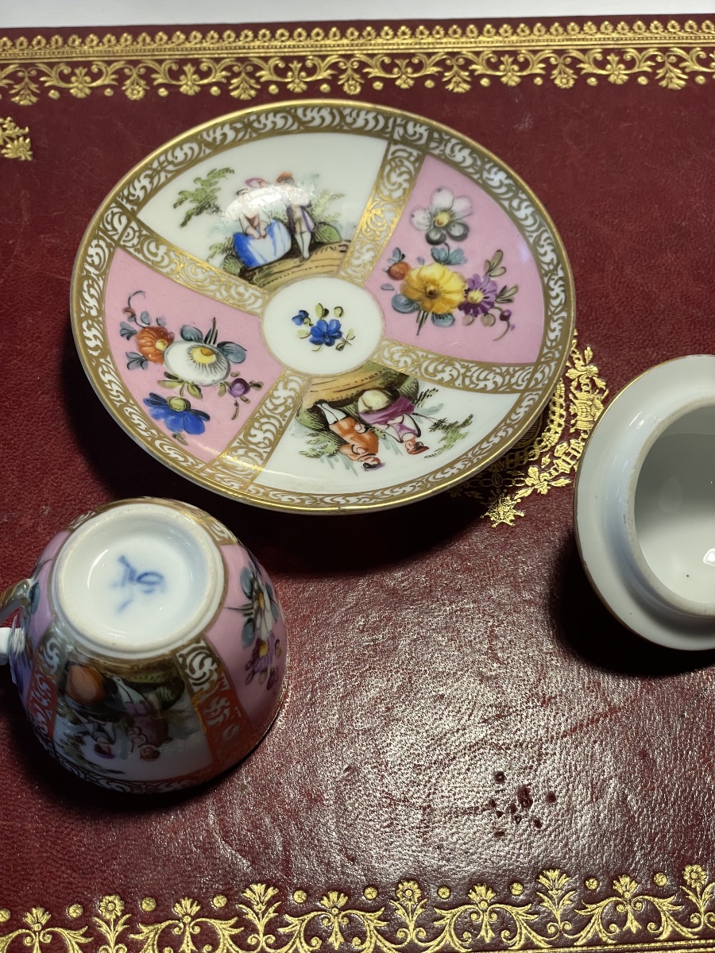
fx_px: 1432
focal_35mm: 52
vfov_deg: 36.8
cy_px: 476
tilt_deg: -61.8
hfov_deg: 28.0
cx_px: 358
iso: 125
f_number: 2
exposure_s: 1/100
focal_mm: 6
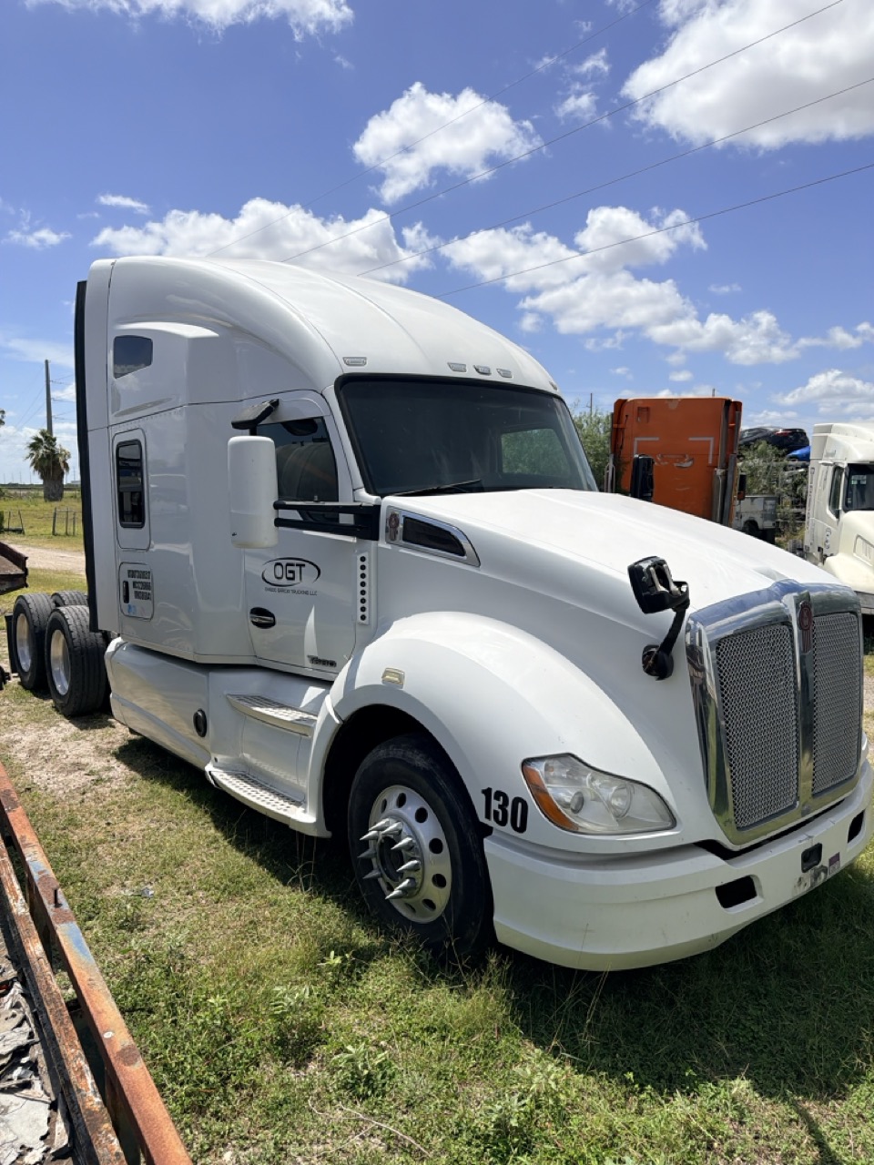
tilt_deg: -6.5
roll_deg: -1.8
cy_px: 582
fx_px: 808
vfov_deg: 71.6
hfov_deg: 56.8
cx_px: 437
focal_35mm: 24
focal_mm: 6.76
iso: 80
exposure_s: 1/10309
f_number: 1.78
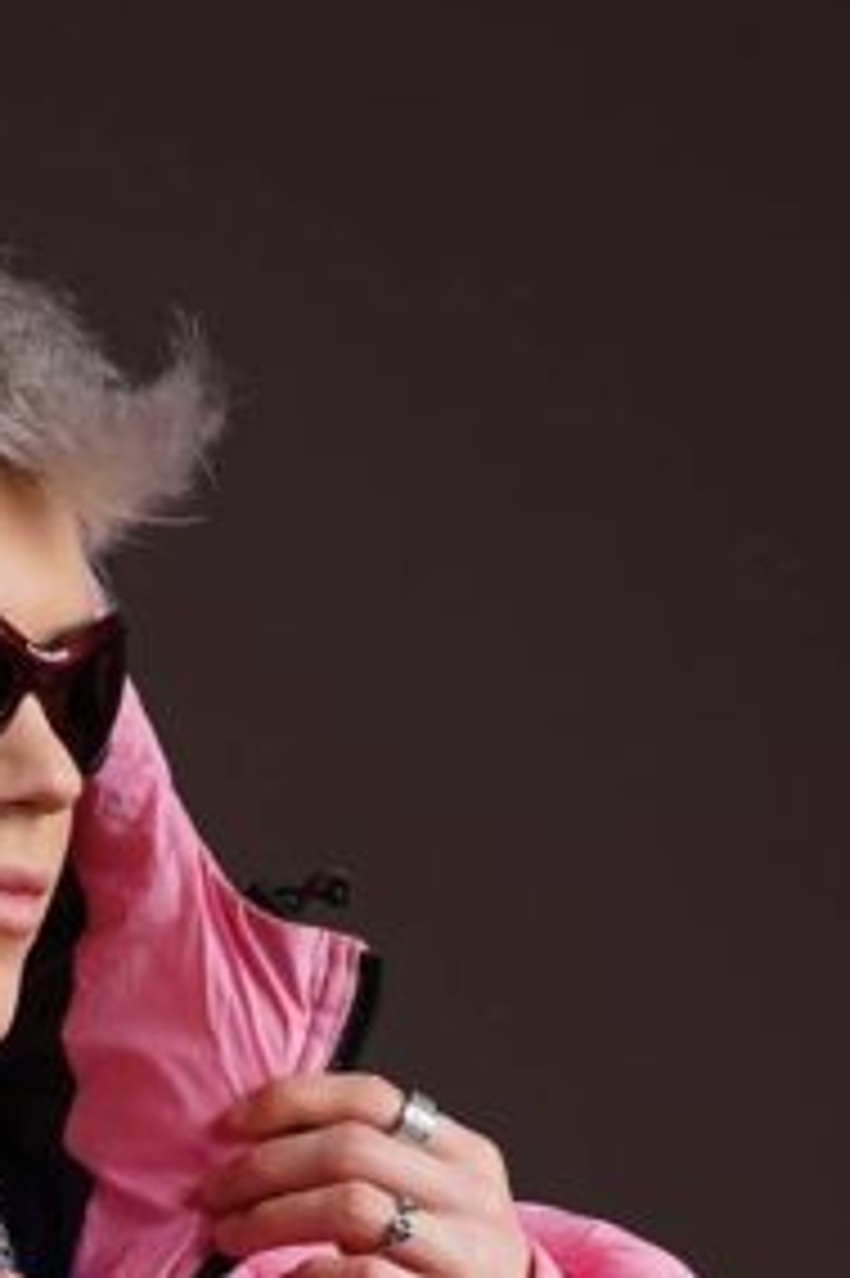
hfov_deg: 9.9
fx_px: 4858
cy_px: 1750
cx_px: -146
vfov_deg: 14.3
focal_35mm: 137
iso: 125
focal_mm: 38
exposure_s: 1/125
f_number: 4
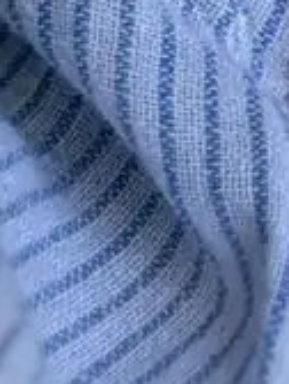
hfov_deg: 4.0
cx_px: 842
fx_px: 4070
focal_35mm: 367
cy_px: -676
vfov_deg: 5.2
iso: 64
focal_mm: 6.76
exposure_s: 1/1754
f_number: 1.78
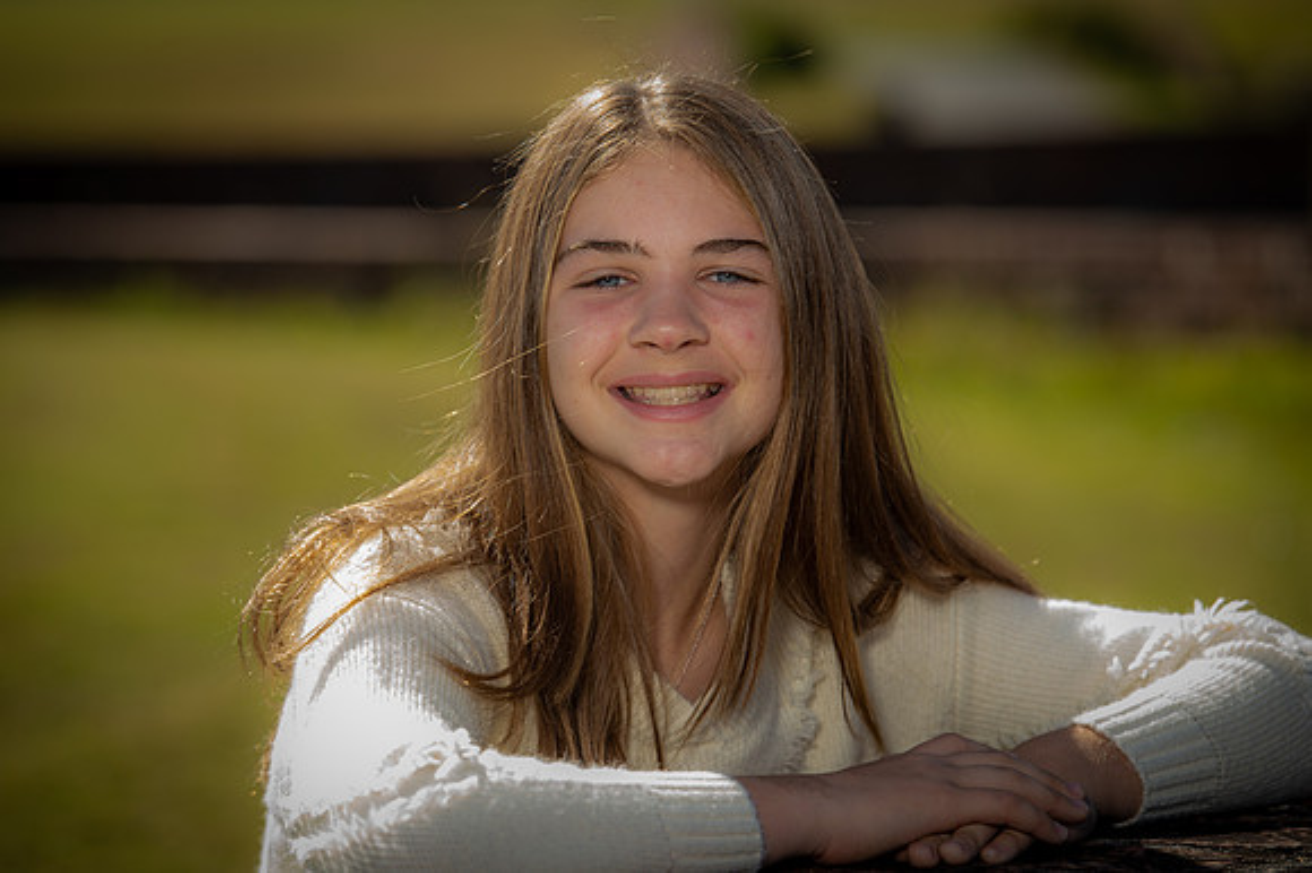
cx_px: 611
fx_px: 6967
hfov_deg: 10.8
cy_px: 377
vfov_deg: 7.2
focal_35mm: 191
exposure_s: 1/250
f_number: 5
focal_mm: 160
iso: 50
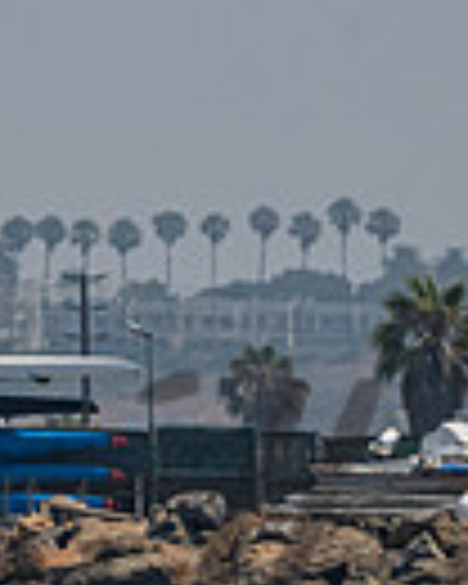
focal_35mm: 1299
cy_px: 657
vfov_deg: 1.5
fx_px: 22491
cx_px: -391
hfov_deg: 1.2
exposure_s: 1/2000
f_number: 8
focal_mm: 250
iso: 320
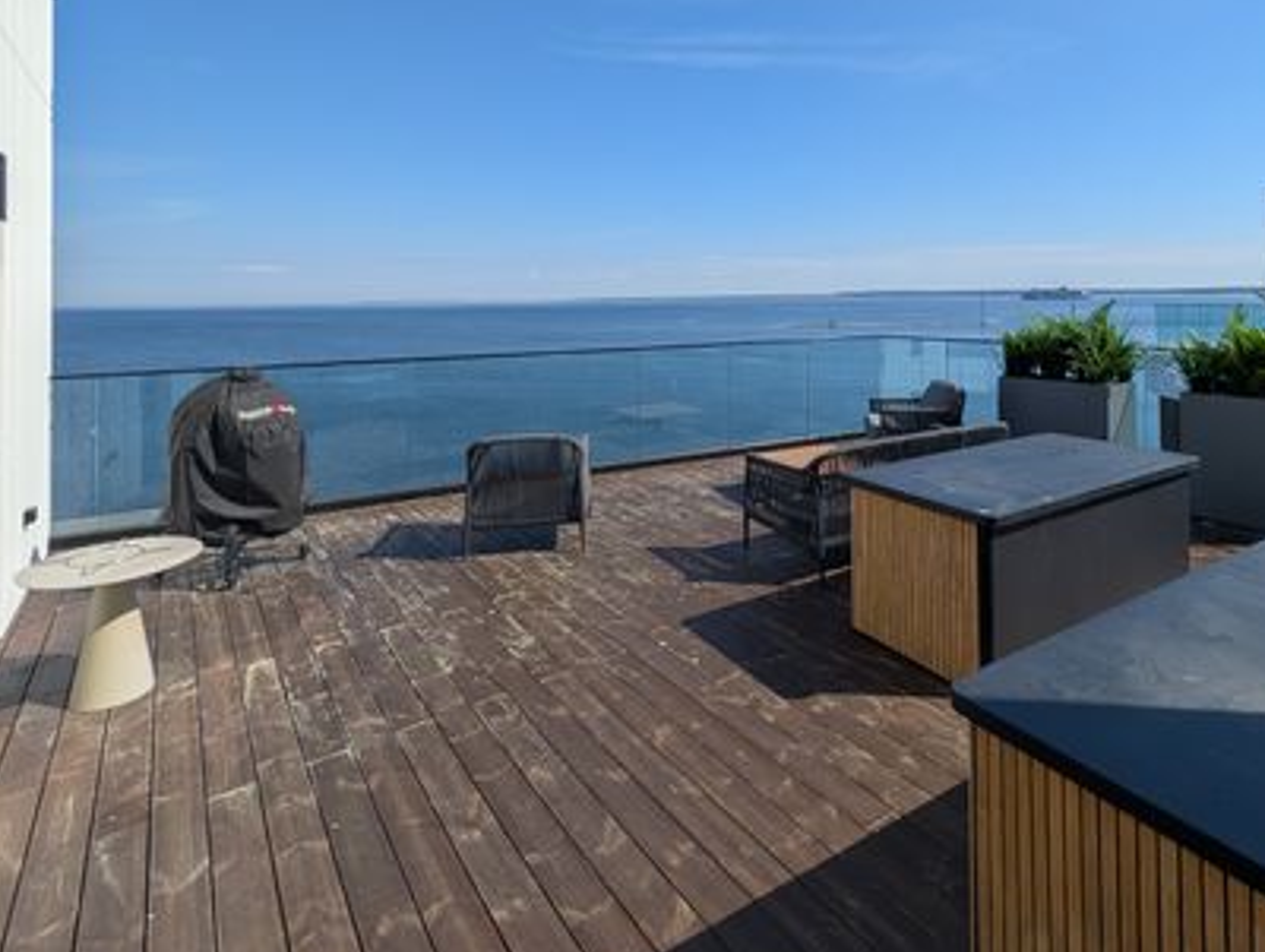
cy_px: 285
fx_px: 659
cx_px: 740
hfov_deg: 86.9
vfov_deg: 68.7
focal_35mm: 18
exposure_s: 1/5319
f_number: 1.7
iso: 55
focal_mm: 2.02
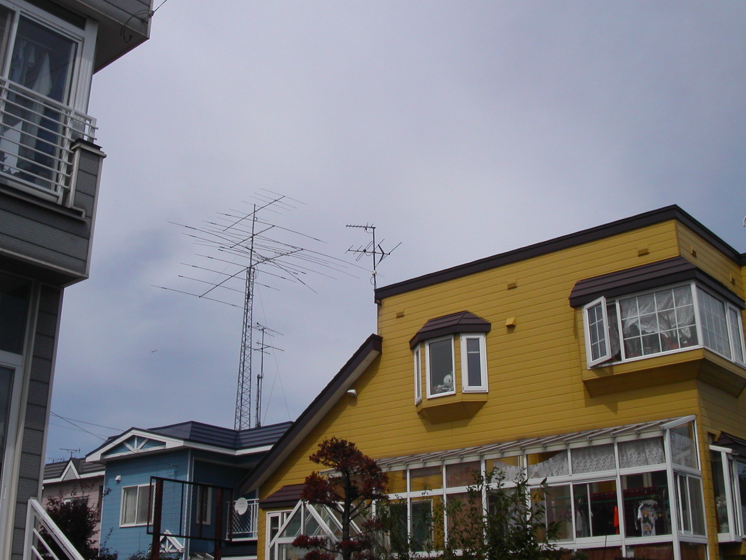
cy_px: 268
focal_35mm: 42
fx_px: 905
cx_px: 336
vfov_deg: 34.4
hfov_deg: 44.7
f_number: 8
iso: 100
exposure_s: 1/750
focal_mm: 7.8
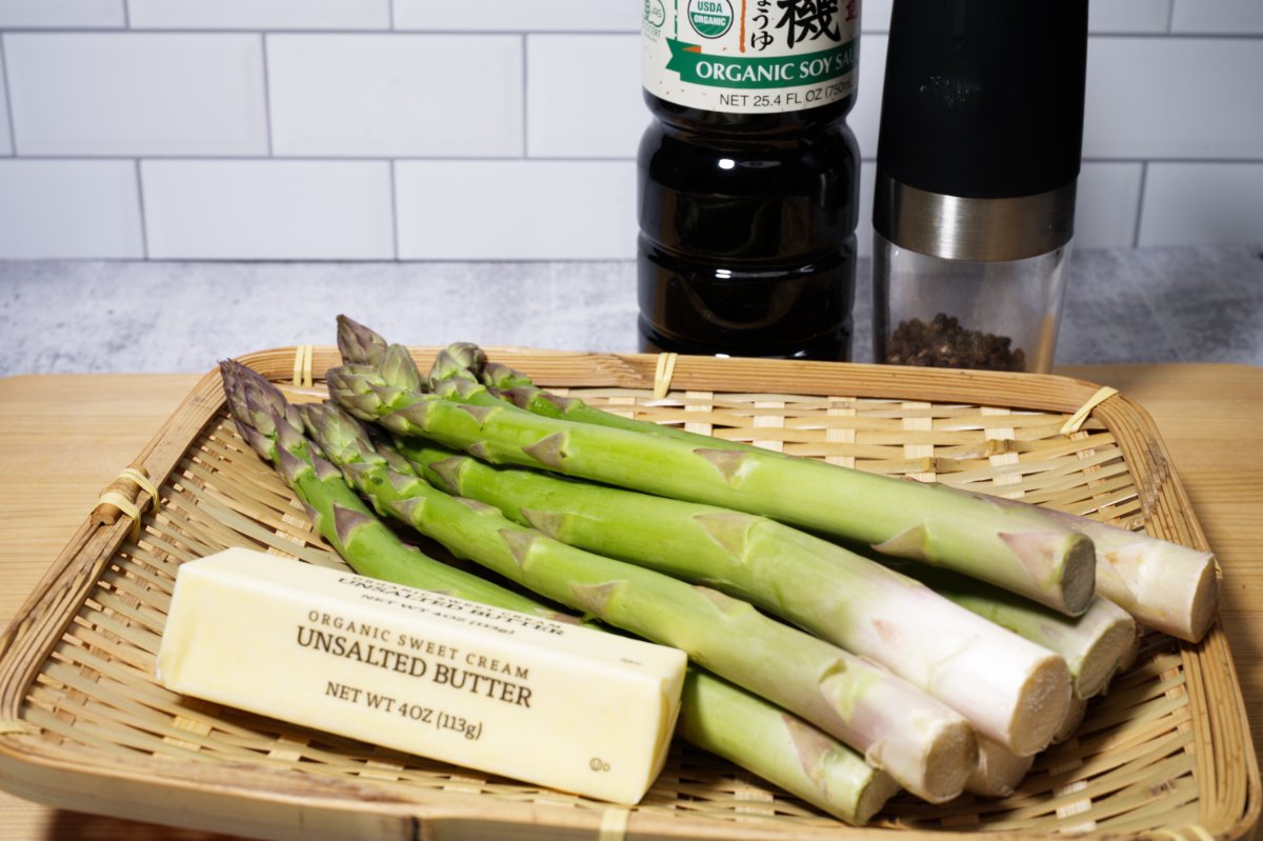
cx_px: 632
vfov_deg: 23.8
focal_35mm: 57
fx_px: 1999
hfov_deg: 35.1
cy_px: 420
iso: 100
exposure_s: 1/60
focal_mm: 57
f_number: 11
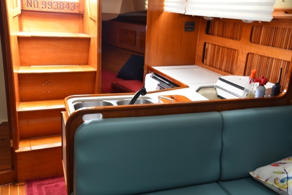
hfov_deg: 50.7
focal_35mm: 38
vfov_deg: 35.1
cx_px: 146
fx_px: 308
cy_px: 98
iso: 560
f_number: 4
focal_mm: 38
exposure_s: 1/60
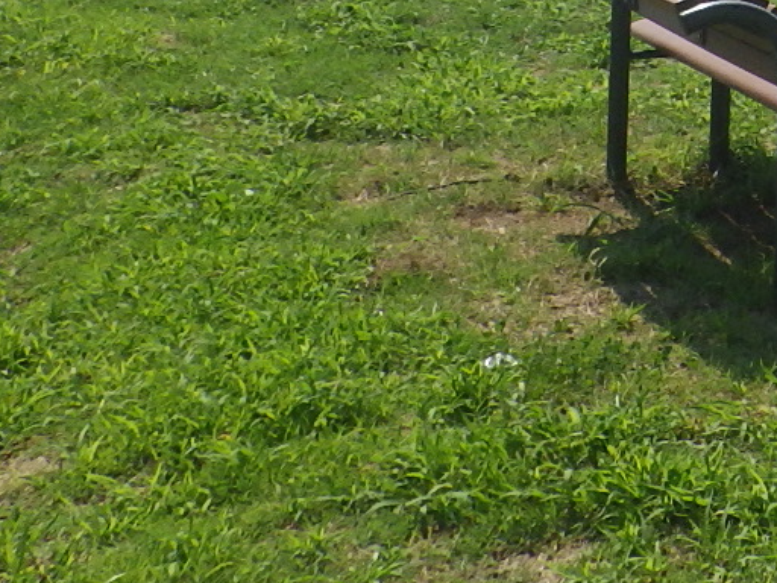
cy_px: -474
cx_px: 1455
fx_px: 2514
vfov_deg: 12.1
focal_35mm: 112
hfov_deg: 15.0
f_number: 4.2
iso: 250
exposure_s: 1/2000
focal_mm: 5
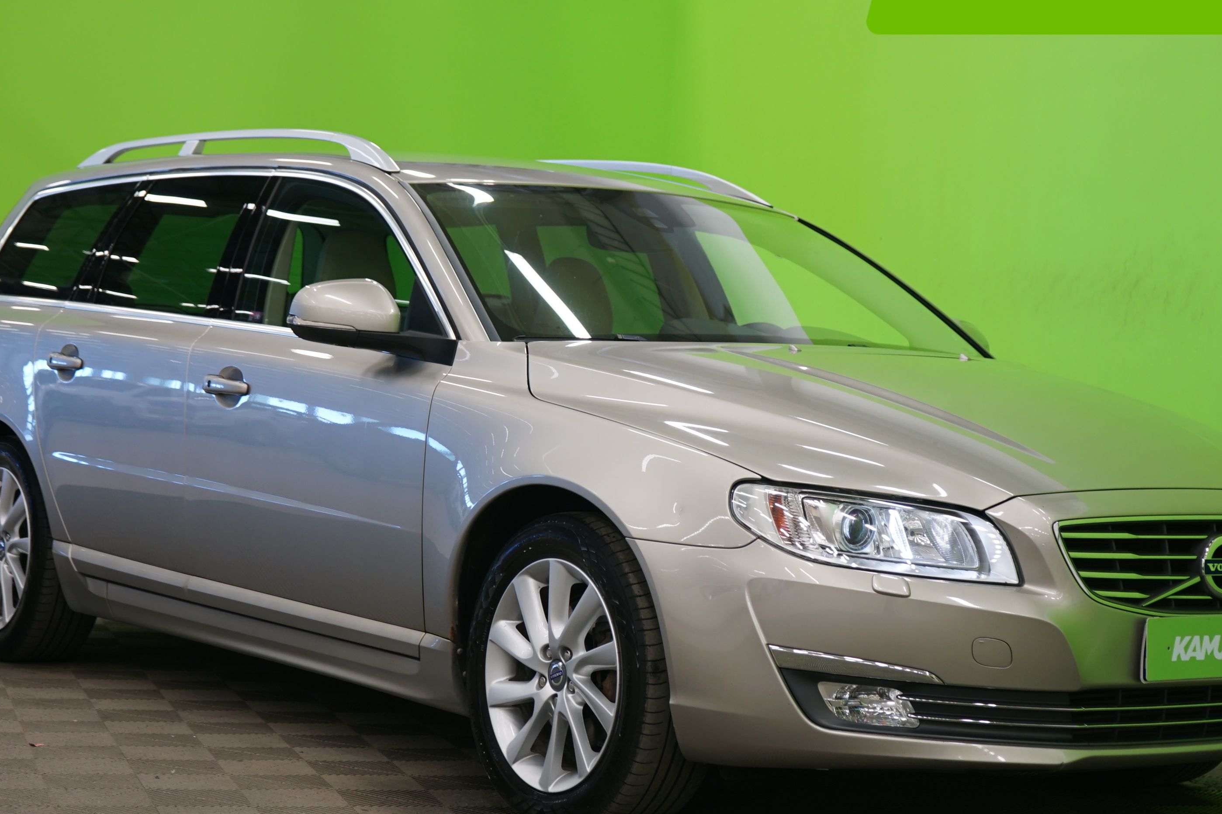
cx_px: 650
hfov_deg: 26.6
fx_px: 2579
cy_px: 405
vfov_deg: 17.9
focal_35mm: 76
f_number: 5
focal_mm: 54
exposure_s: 1/10
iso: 400
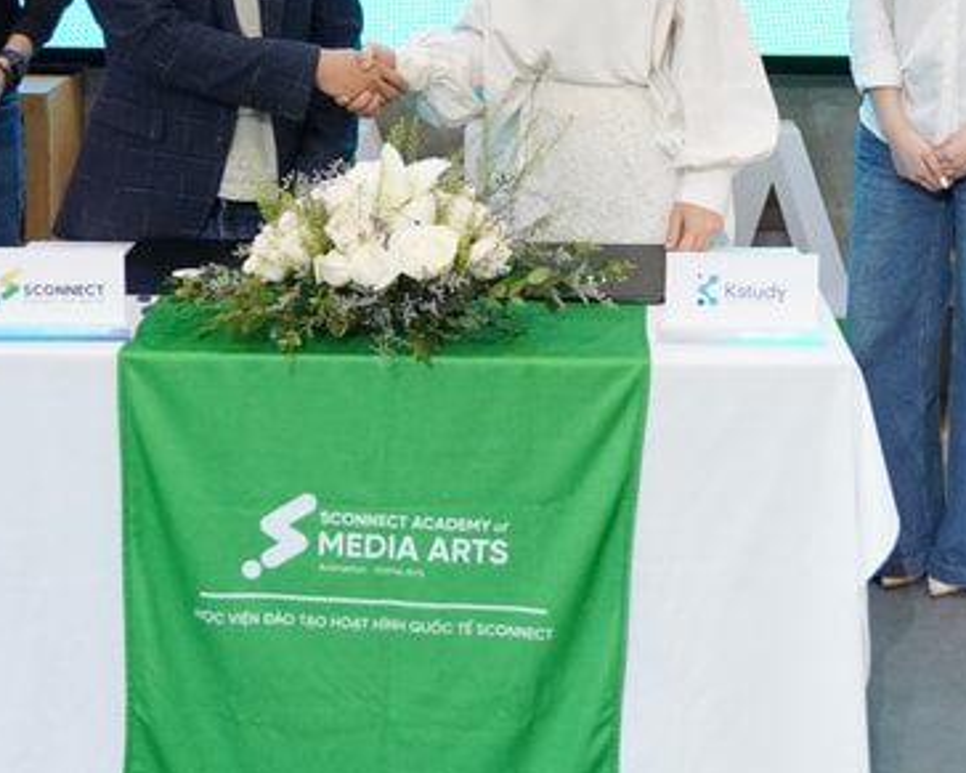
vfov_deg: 20.3
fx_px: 2091
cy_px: 13
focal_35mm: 73
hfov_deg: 26.0
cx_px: 520
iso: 2000
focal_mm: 21
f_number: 2.8
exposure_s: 1/160
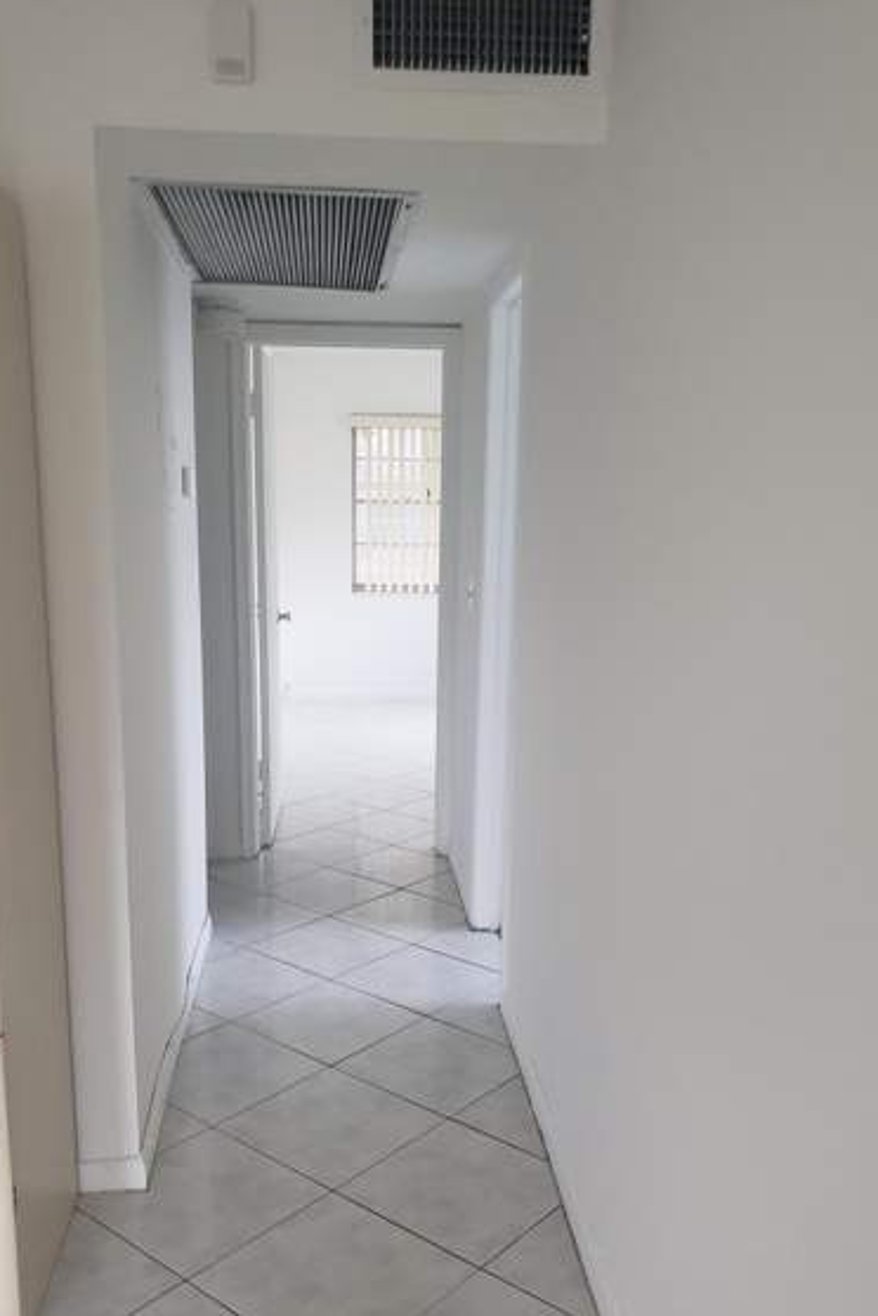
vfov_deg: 60.1
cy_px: 733
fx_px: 1134
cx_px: 427
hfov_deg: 42.3
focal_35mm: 31
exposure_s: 1/60
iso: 250
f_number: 2.4
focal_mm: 4.3
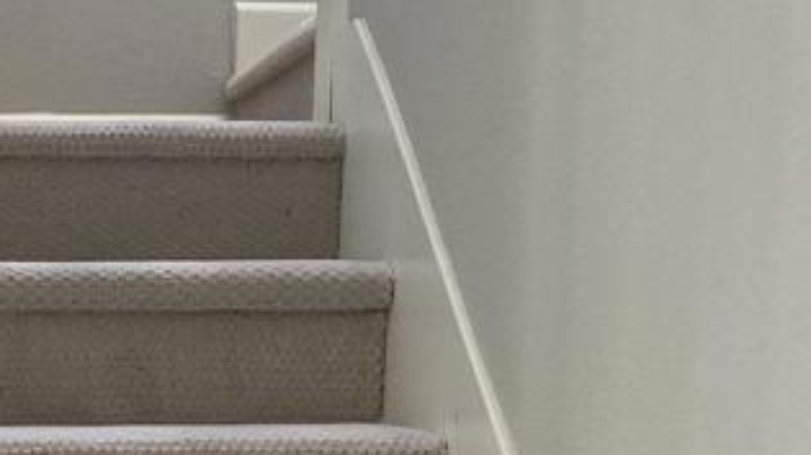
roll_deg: +0.8
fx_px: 1978
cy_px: 635
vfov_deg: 12.6
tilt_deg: -11.2
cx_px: -10
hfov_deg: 22.3
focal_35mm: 92
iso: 125
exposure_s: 1/120
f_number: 1.8
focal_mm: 4.25
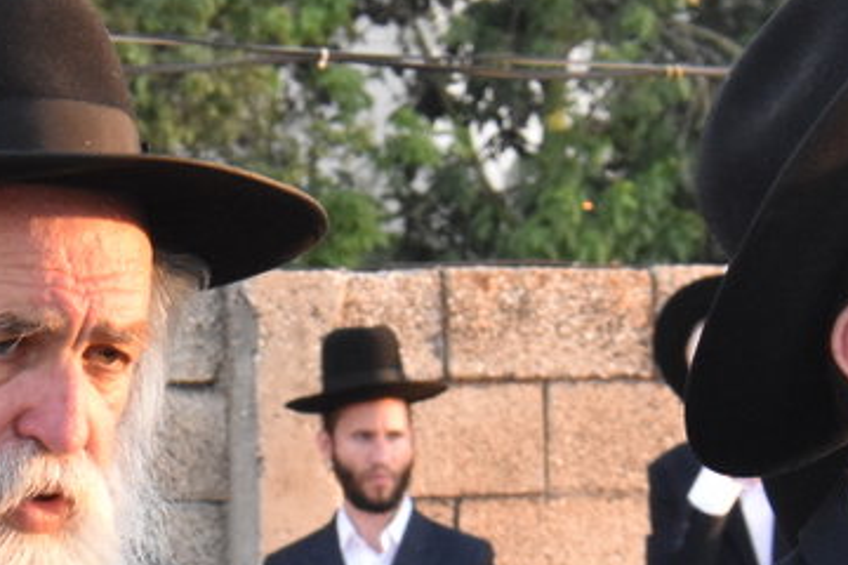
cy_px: 616
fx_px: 8244
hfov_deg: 5.9
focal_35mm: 350
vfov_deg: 3.9
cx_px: 73
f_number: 10
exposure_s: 1/100
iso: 2000
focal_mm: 60
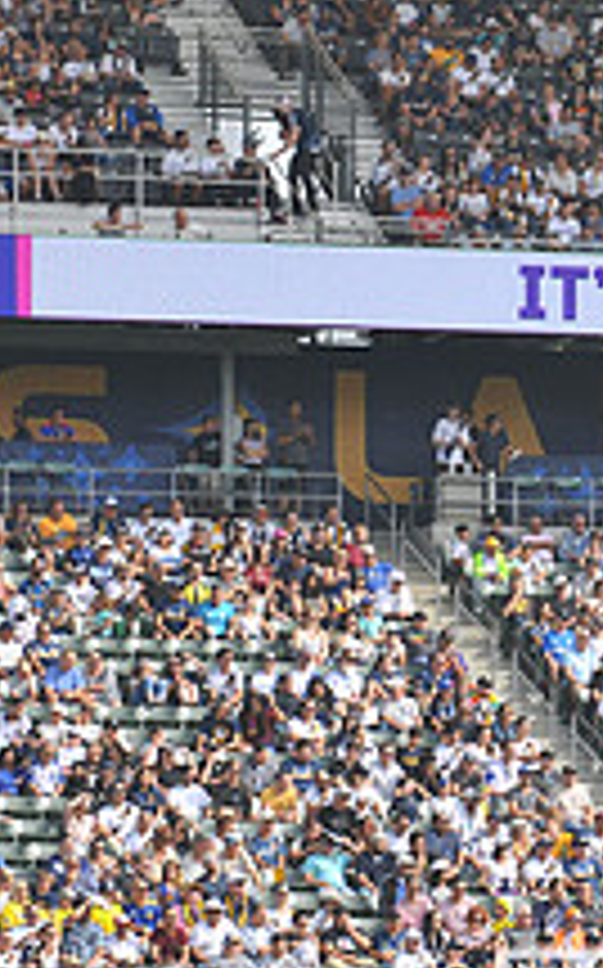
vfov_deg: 7.0
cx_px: 814
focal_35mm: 302
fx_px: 7957
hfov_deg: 4.3
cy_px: 333
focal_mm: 110
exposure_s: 1/320
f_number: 9
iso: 200
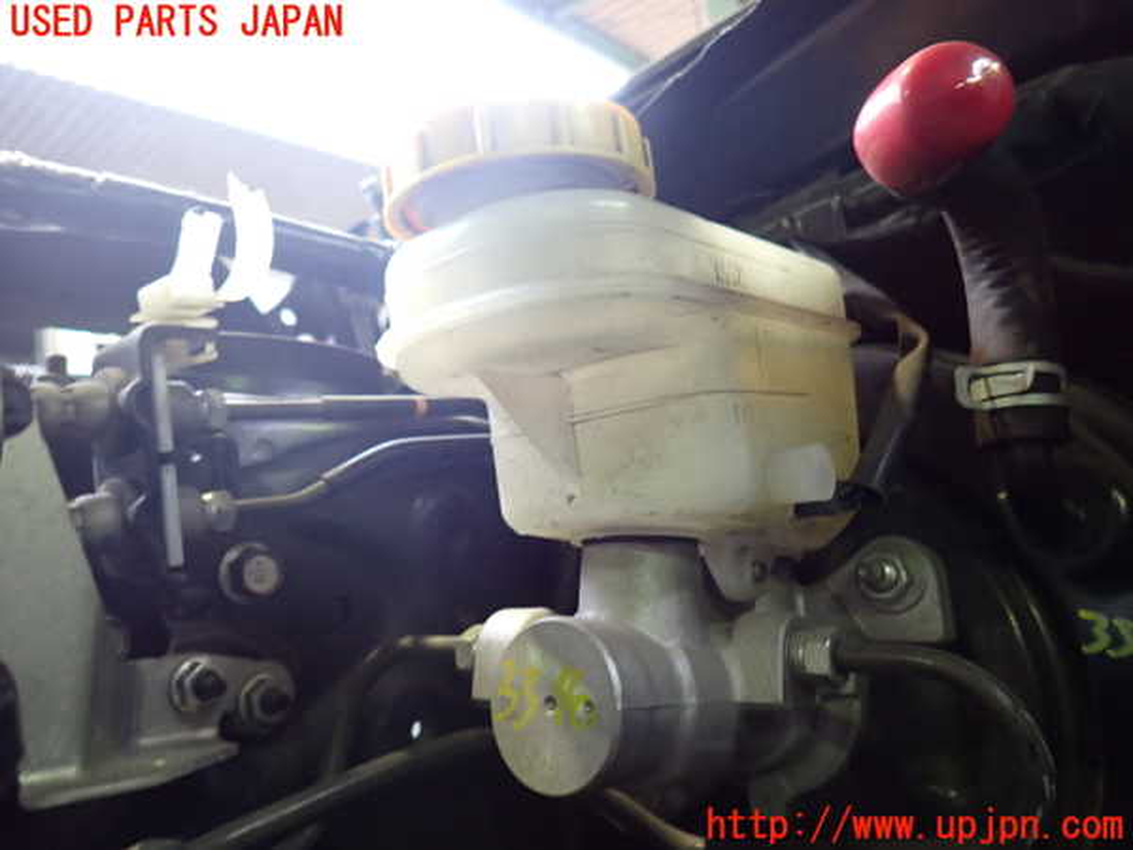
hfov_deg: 69.4
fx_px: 818
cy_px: 425
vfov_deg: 54.9
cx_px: 566
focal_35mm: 25
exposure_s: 1/30
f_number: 2
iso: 400
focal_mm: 4.5
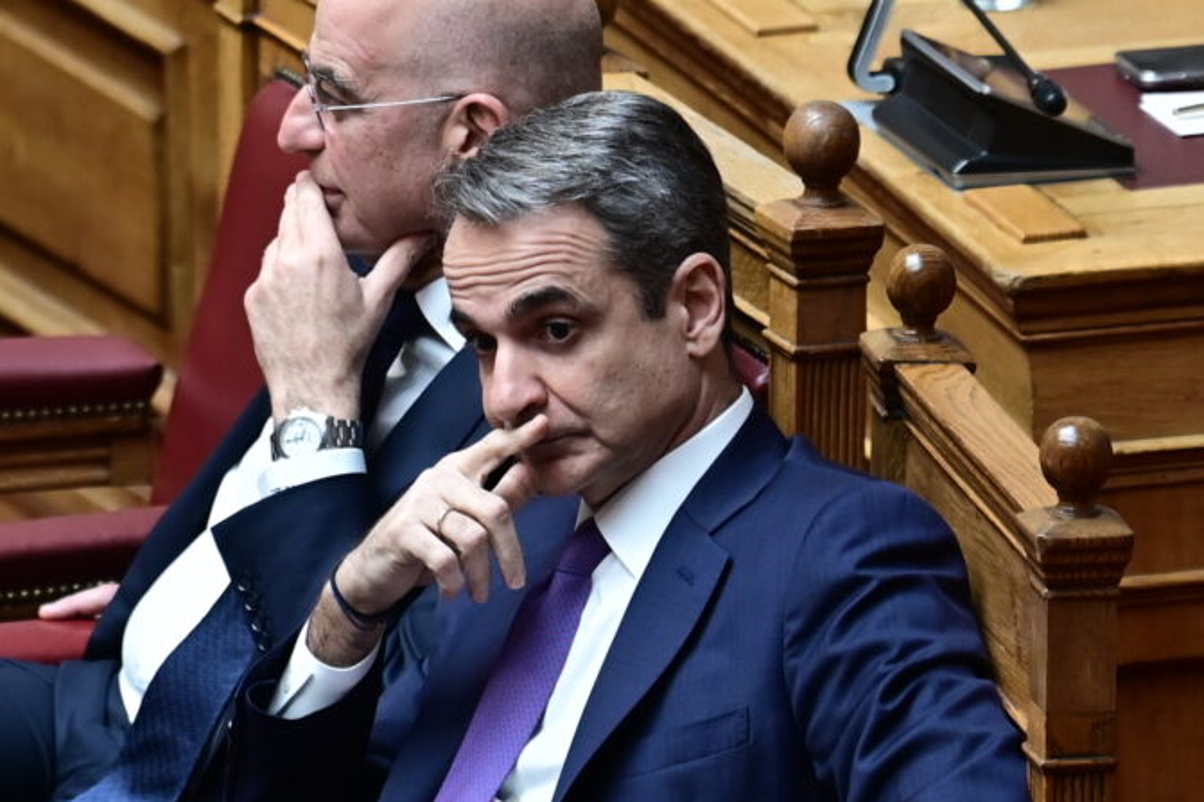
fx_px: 15313
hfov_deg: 4.5
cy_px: 326
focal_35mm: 458
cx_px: 459
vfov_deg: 3.0
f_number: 3.2
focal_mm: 200
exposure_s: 1/200
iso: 500
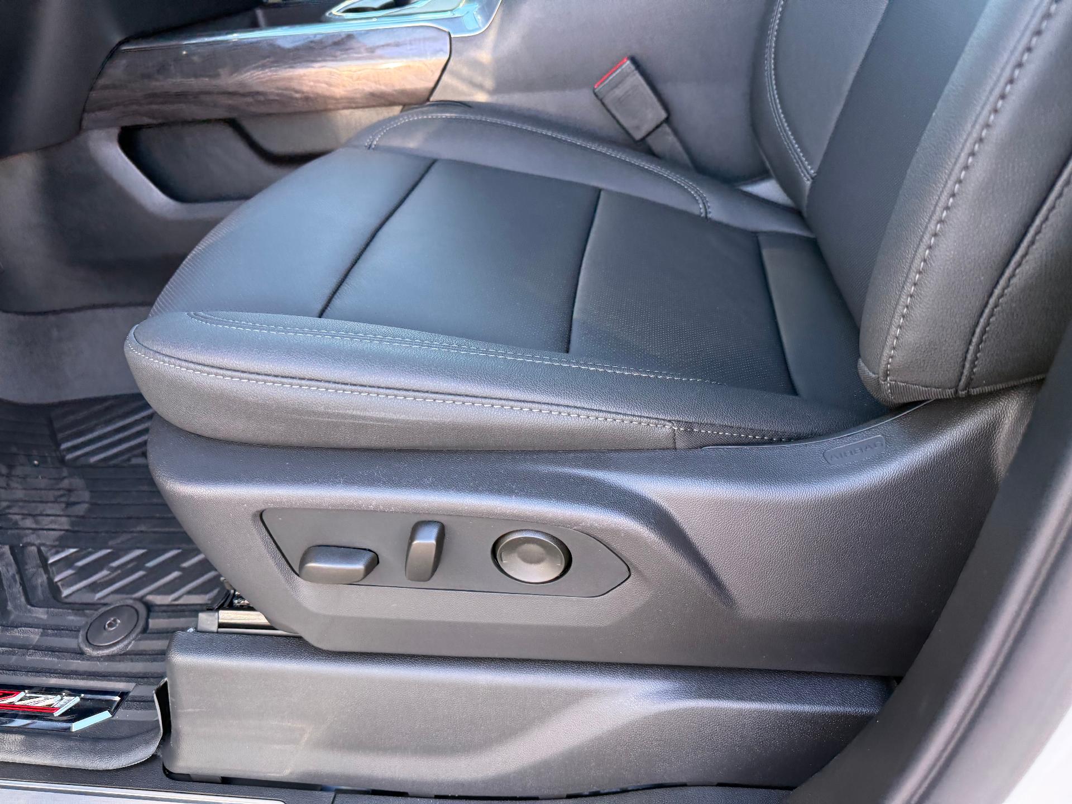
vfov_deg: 56.8
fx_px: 743
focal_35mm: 24
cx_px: 536
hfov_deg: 71.6
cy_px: 402
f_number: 1.78
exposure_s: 1/156
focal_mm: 6.76
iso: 200
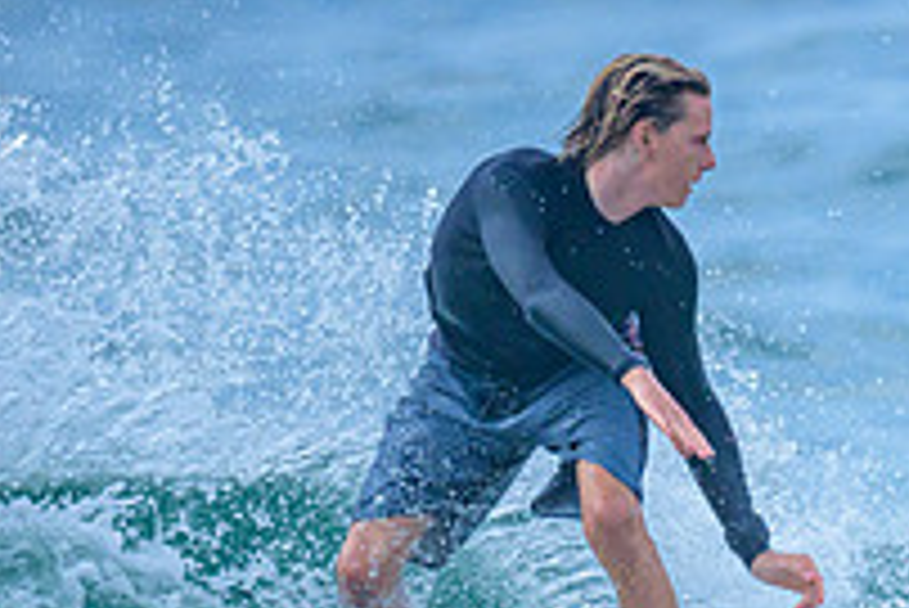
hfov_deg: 0.7
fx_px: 77950
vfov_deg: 0.4
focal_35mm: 3085
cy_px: 819
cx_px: 1056
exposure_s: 1/3200
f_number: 6.3
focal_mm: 800
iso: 450
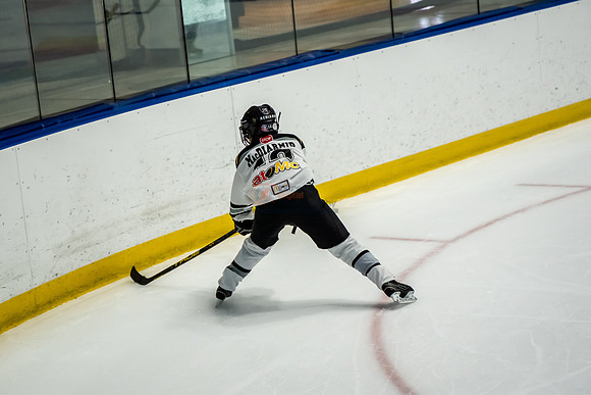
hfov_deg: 18.9
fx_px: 1774
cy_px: 214
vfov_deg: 12.7
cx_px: 219
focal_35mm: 108
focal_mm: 75
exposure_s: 1/1000
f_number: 2.8
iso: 2500
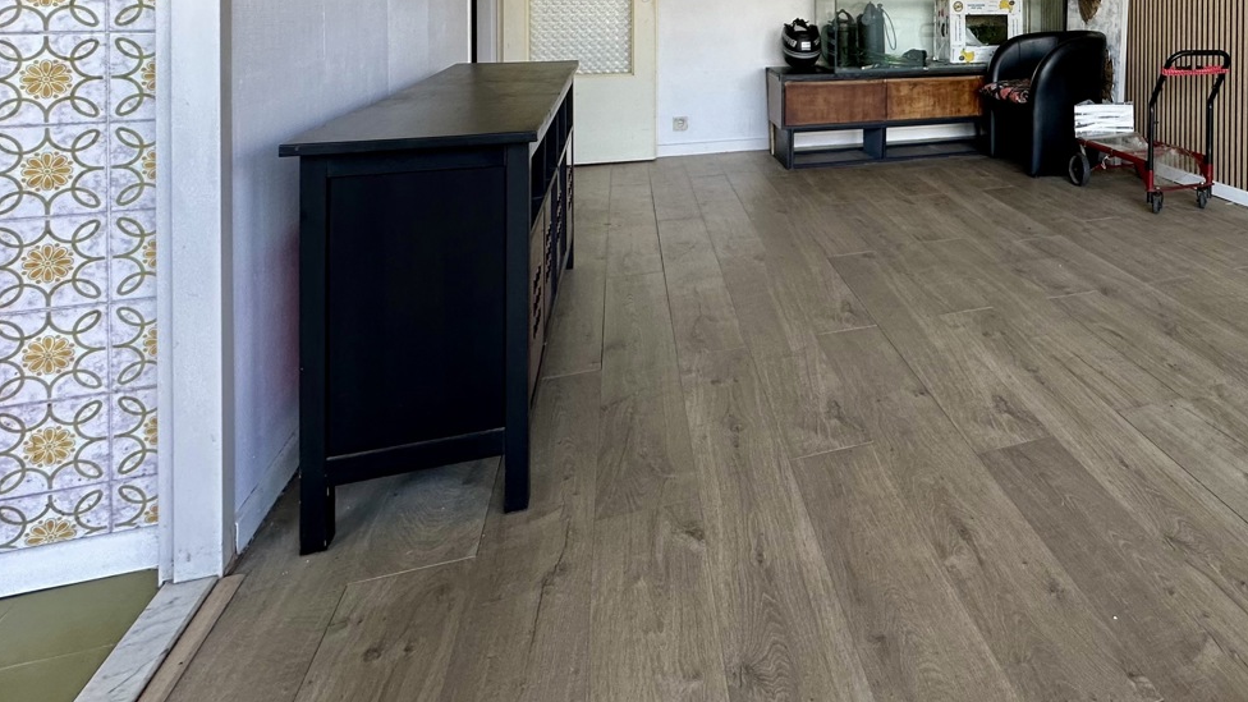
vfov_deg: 40.2
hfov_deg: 68.8
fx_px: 827
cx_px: 949
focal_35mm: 25
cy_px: -3
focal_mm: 2.22
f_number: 2.2
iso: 100
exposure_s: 1/99
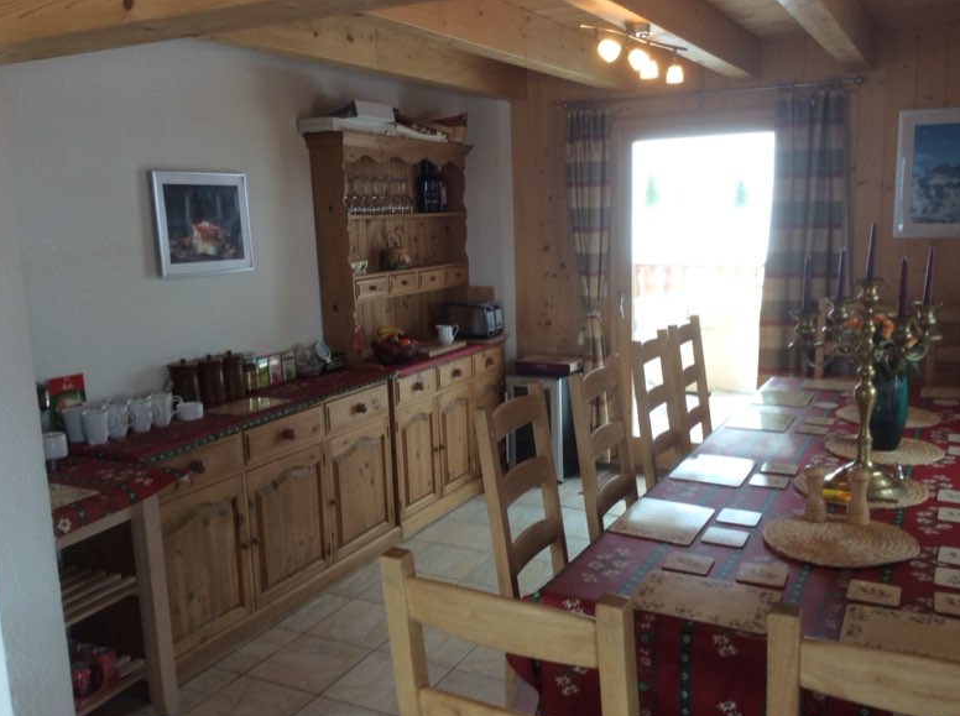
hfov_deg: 55.4
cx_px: 487
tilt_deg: -9.4
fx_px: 913
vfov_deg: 42.8
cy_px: 358
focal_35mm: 33
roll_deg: +1.2
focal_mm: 3.3
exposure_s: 1/40
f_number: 2.4
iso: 32
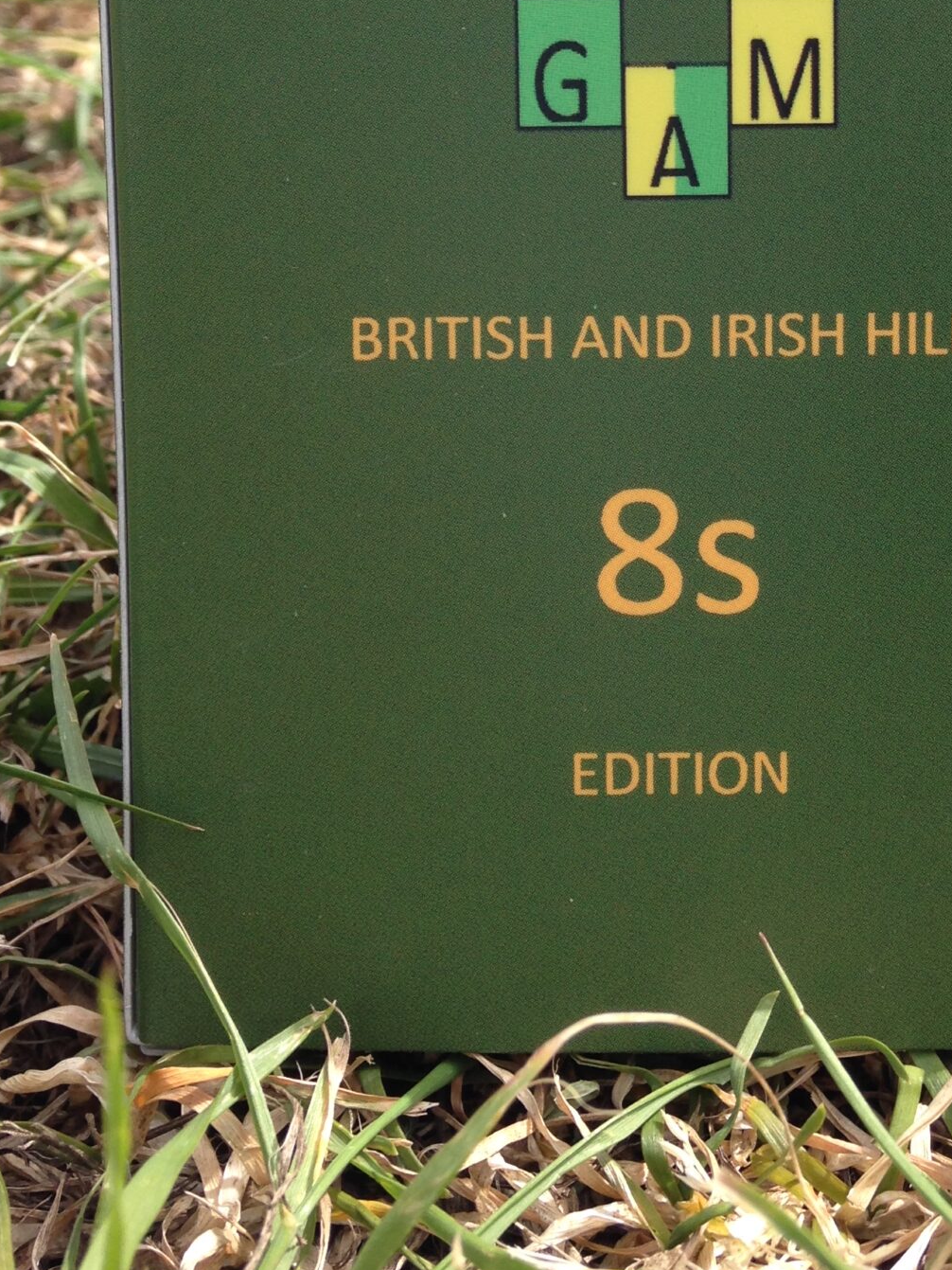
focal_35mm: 63
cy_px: 175
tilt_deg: -18.7
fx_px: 2310
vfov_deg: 29.7
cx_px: 724
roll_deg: -0.4
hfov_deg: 23.0
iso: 50
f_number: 2.4
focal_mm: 4.12
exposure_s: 1/609
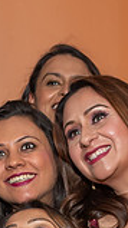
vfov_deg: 12.6
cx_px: 78
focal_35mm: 161
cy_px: 357
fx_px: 975
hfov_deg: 7.5
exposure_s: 1/250
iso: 500
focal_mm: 17
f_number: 7.1
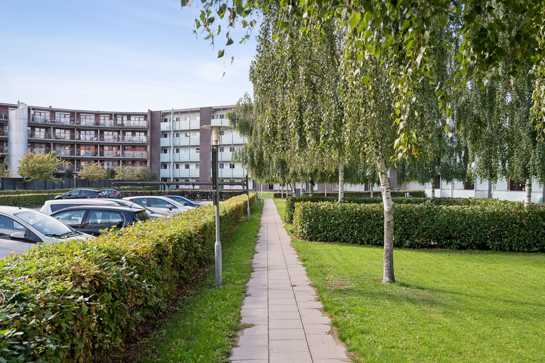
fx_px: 454
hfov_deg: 61.9
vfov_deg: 43.6
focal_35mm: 30
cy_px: 182
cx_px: 272
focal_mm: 30
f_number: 6.3
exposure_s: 1/500
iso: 500
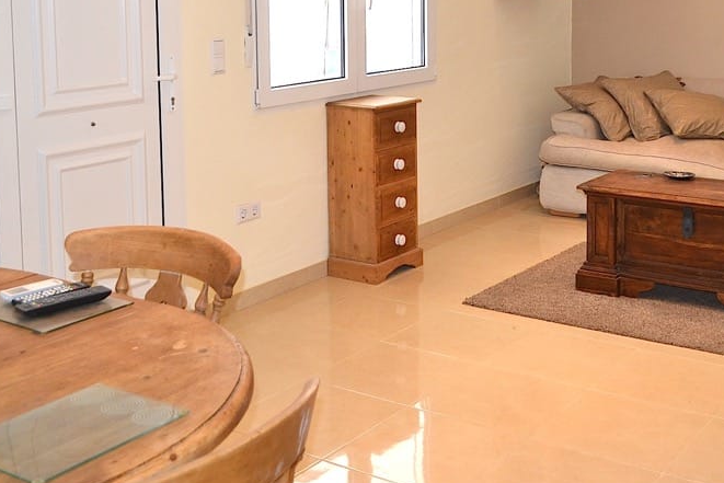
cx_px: 468
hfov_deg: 40.0
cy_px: 59
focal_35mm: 49
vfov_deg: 26.7
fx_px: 986
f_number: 4
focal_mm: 18
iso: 400
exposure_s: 1/60
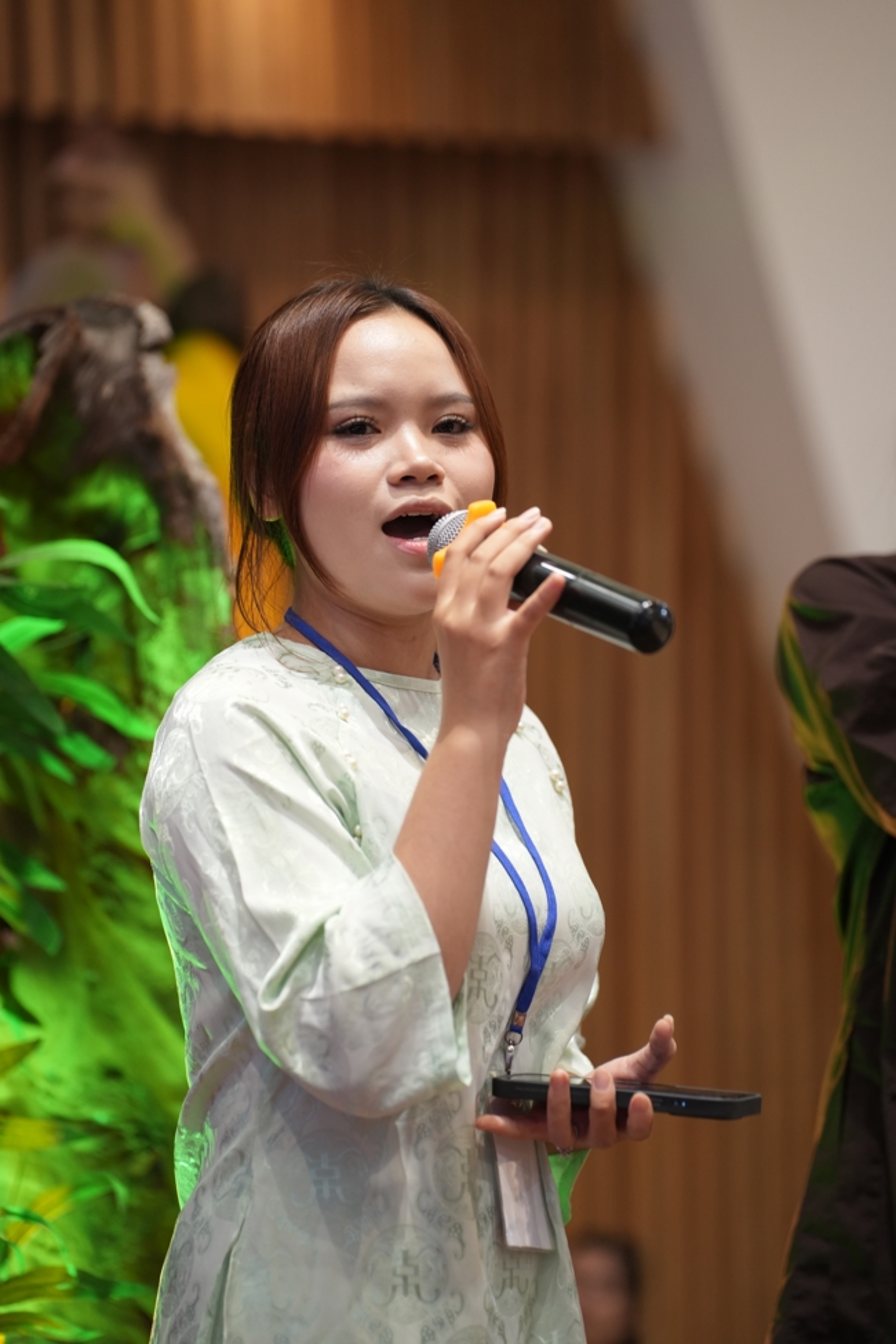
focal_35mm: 126
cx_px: 448
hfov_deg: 10.9
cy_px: 672
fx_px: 4704
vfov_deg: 16.3
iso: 1250
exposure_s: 1/100
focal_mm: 126
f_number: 2.8
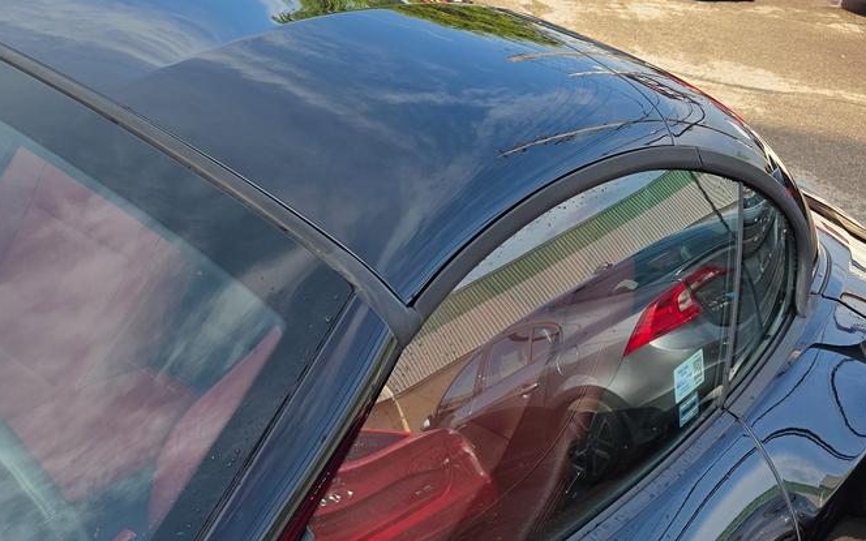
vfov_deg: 27.2
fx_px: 1109
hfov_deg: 39.0
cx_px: 55
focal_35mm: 47
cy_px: 365
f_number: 1.7
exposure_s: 1/3598
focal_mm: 6.3
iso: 80
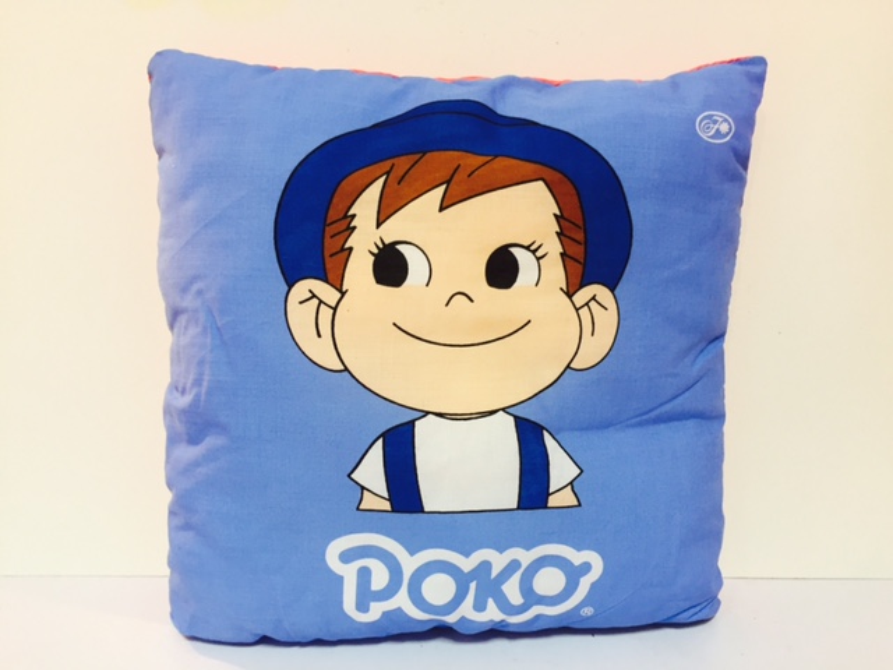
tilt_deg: -15.1
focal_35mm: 29
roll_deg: -4.2
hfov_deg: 61.7
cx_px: 446
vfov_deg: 48.2
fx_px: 748
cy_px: 335
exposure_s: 1/33
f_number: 2.2
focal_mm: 4.15
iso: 125
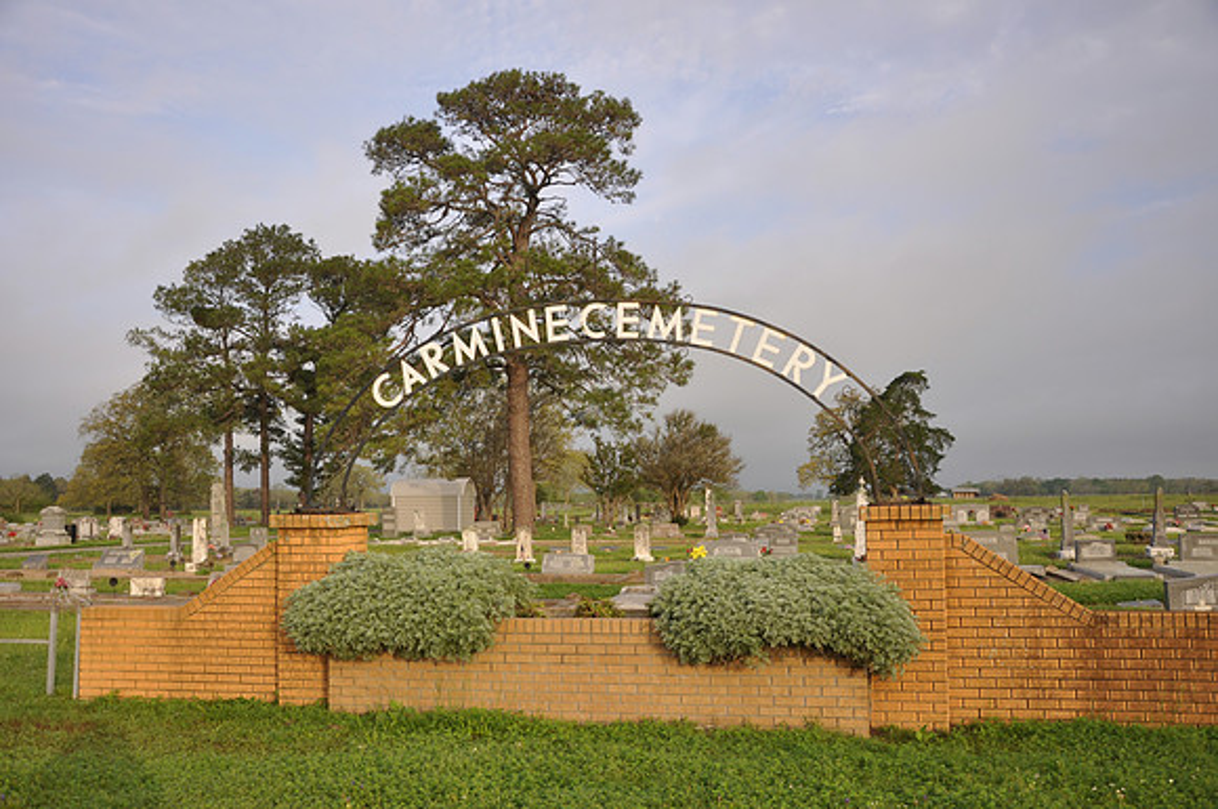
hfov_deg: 59.6
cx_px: 609
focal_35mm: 32
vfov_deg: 41.6
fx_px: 1064
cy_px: 404
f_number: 5.6
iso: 200
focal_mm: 21
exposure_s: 1/125
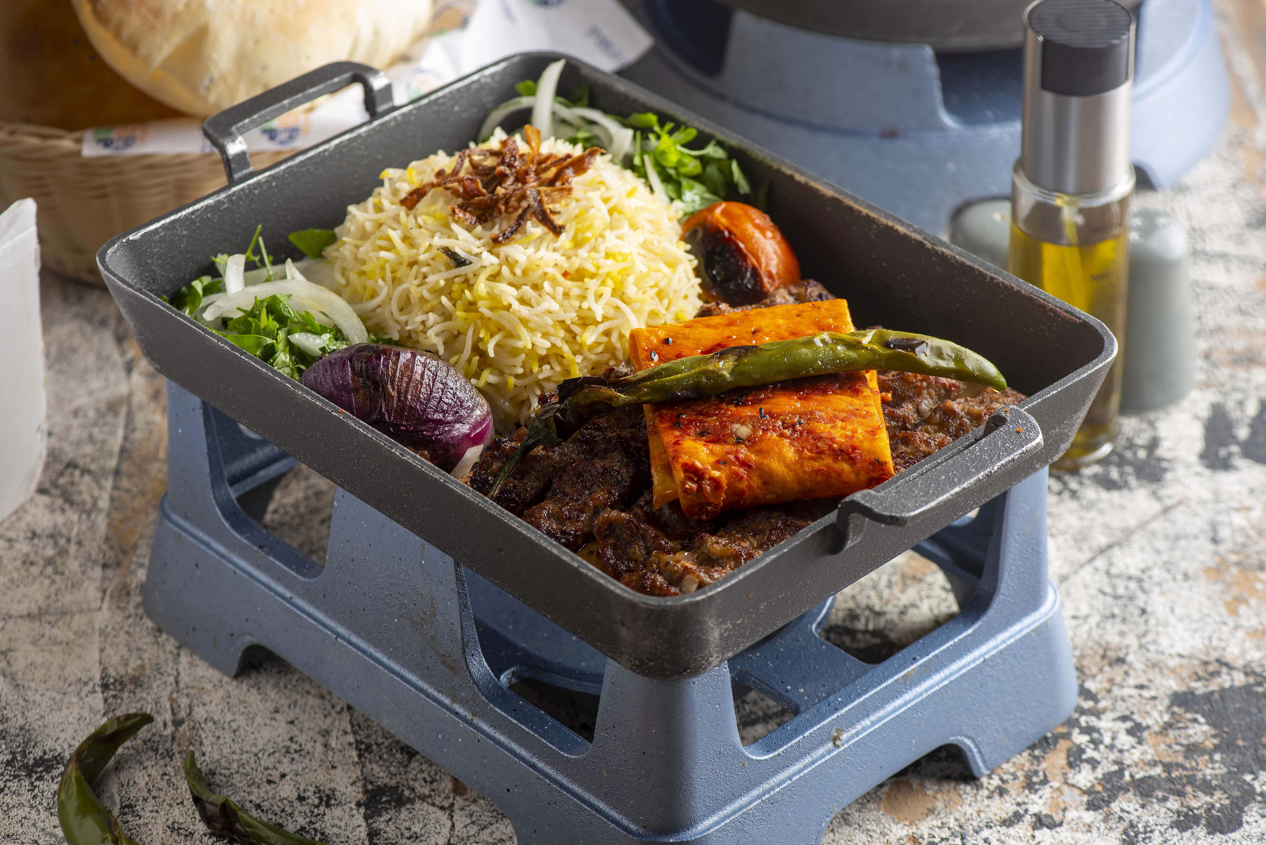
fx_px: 3694
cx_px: 633
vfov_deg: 13.1
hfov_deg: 19.4
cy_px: 422
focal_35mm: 105
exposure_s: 1/200
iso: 100
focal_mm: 105
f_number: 9
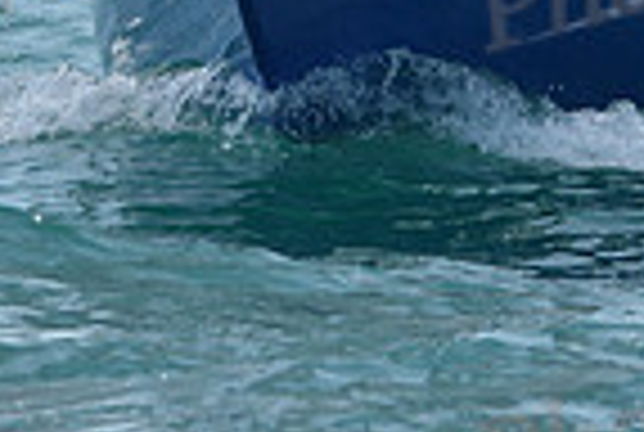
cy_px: -236
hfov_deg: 2.8
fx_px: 13409
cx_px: 248
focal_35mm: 748
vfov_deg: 1.8
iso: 250
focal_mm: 185
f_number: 8
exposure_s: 1/1250
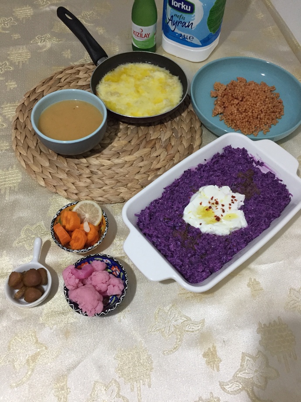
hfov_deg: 48.2
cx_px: 150
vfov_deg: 61.7
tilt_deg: -58.0
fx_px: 336
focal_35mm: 29
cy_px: 201
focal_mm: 4.15
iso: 200
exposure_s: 1/33
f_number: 2.2
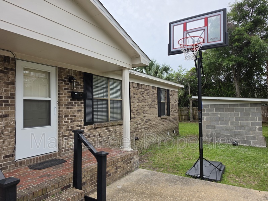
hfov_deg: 73.9
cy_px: 100
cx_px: 134
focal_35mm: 23
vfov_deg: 58.9
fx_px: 178
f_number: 1.4
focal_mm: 6.5
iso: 64
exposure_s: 1/7329
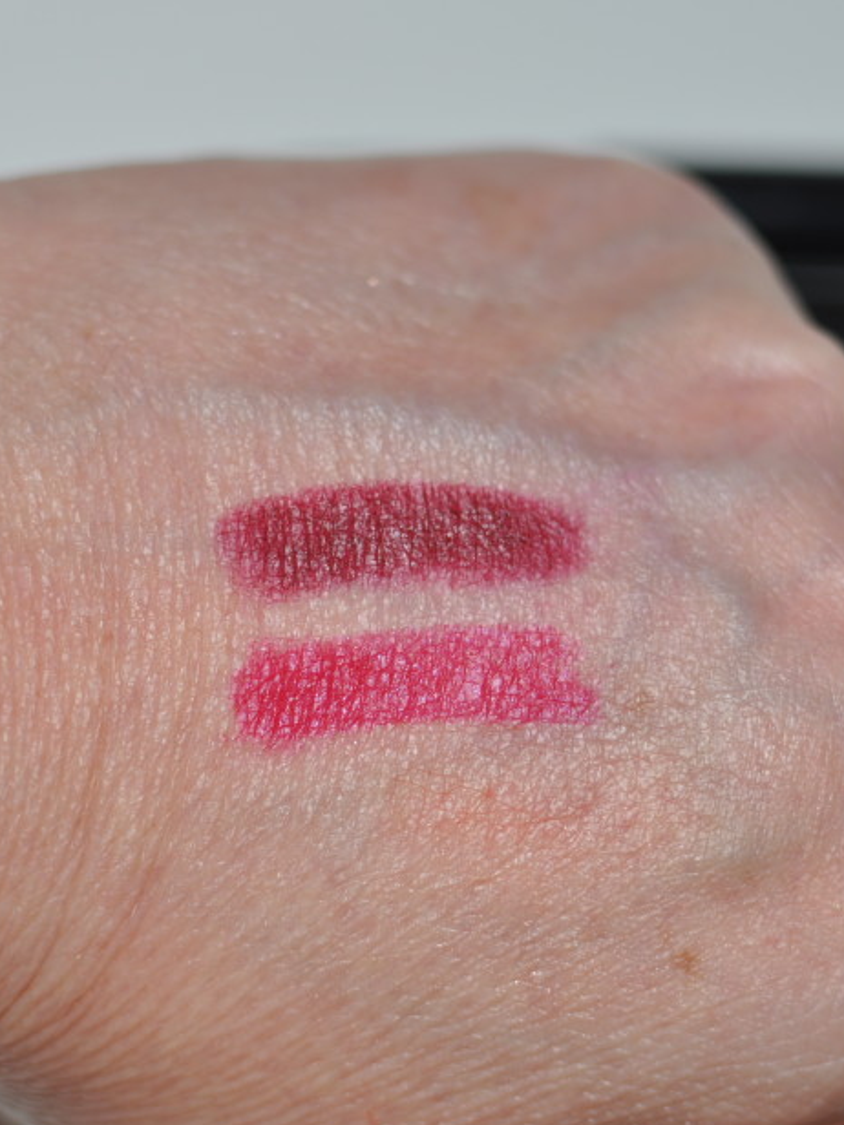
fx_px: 2724
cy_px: 573
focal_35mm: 84
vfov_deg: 23.3
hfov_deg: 17.6
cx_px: 334
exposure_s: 1/60
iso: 200
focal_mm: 35
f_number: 2.8
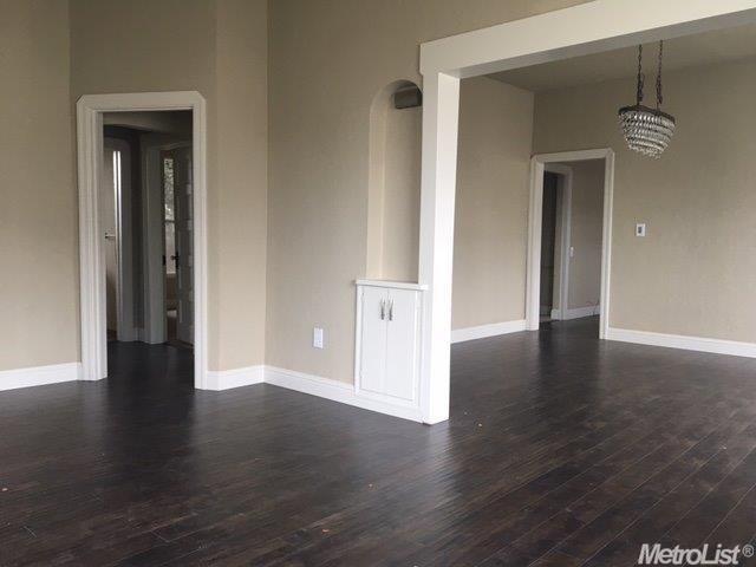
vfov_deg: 48.2
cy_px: 284
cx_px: 378
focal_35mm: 29
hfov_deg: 61.7
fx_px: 633
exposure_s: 1/30
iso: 50
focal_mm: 4.15
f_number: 2.2
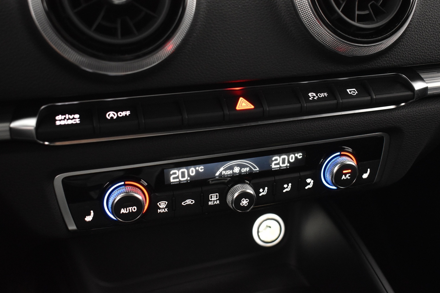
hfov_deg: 46.4
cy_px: 146
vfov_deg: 31.9
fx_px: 513
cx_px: 220
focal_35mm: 42
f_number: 4.2
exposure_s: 1/25
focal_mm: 28
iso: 3200
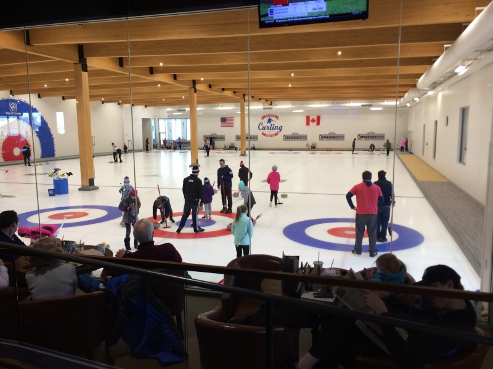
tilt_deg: -7.8
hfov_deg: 61.7
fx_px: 413
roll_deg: +0.9
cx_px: 246
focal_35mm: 29
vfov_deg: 48.2
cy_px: 184
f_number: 2.2
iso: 40
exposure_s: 1/40
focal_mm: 4.15
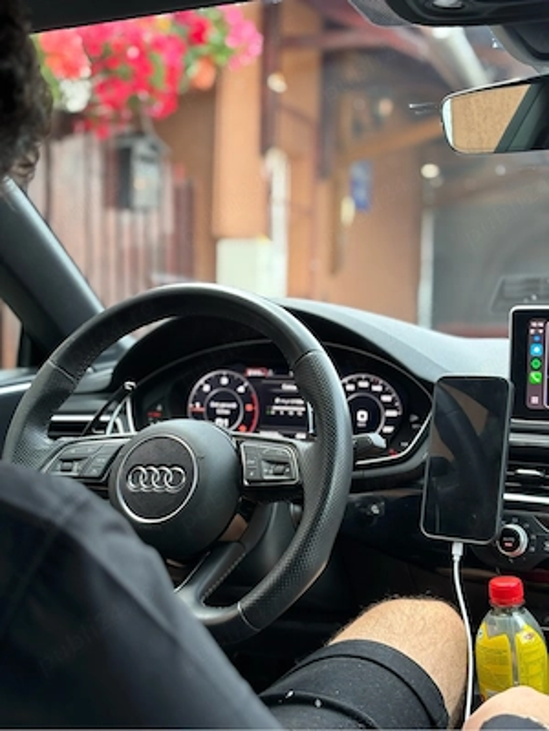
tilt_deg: -2.9
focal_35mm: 52
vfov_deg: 36.8
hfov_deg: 28.0
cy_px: 366
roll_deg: -1.4
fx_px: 1100
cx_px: 274
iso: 50
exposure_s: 1/60
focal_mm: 5.96
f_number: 1.6
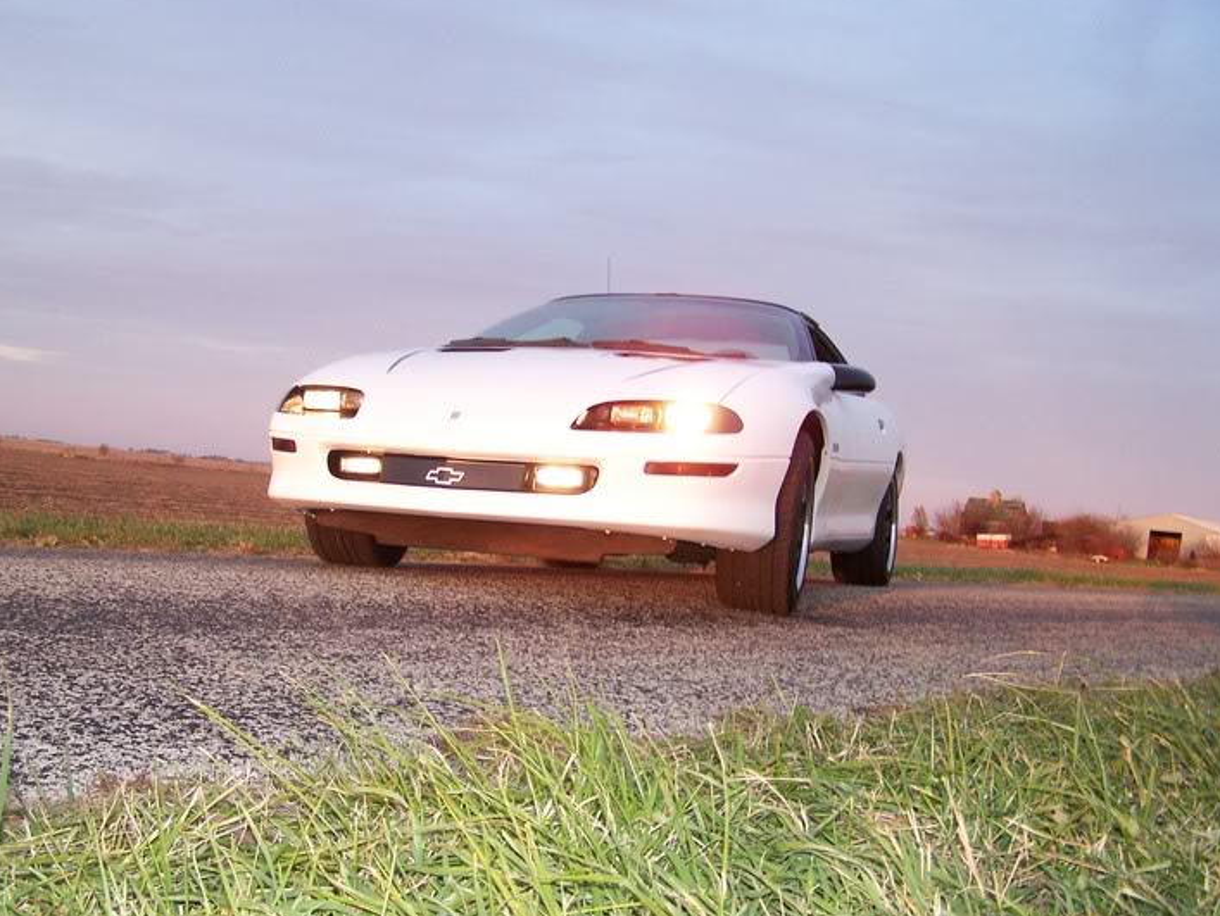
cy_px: 506
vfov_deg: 33.6
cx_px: 538
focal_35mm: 43
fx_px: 1516
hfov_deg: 43.8
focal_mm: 6.3
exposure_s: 1/125
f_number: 2.8
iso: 160
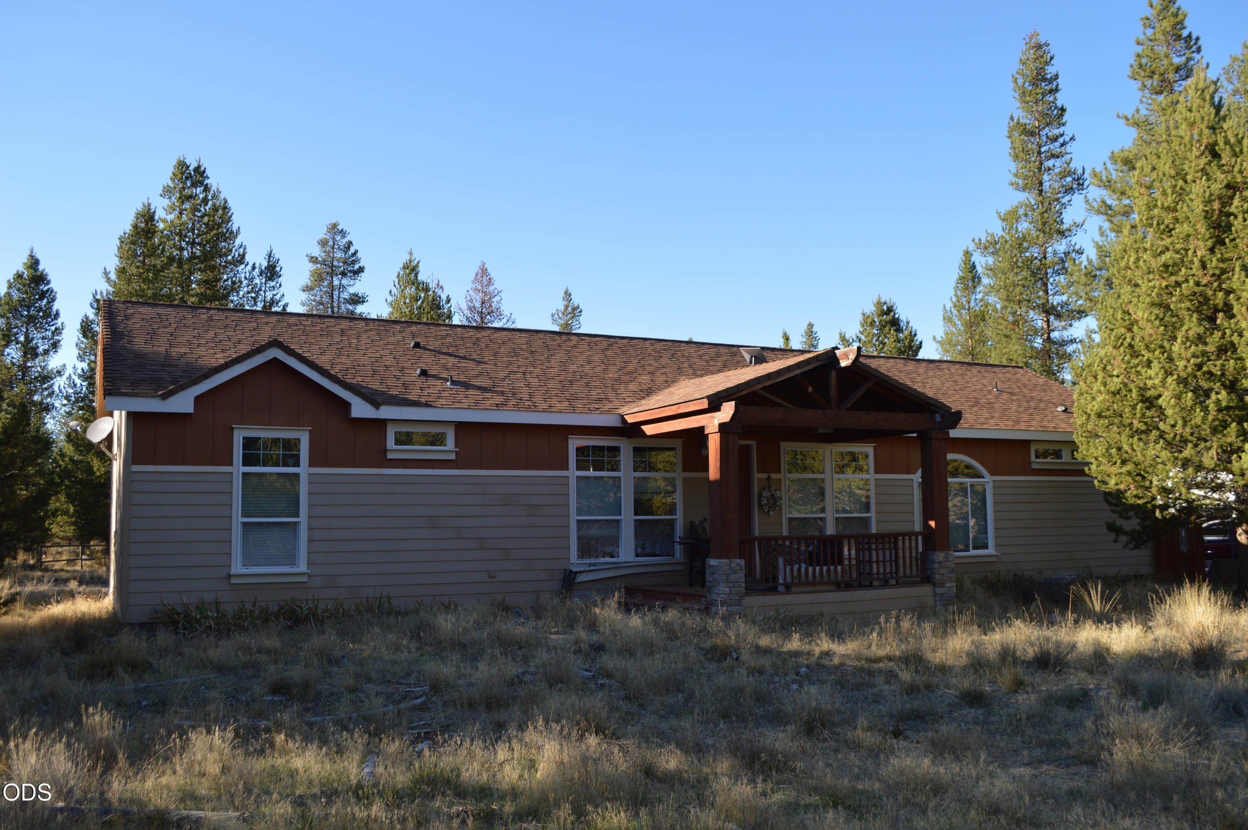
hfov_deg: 62.0
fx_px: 1039
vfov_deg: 43.5
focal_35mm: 30
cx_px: 624
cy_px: 415
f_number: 5
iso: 100
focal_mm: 20
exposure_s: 1/200
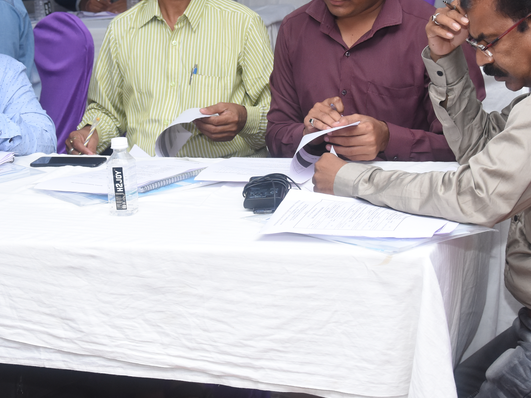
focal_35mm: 99
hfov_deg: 19.8
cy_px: 96
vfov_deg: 14.9
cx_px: 232
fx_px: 1519
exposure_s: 1/160
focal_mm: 38
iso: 800
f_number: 5.6
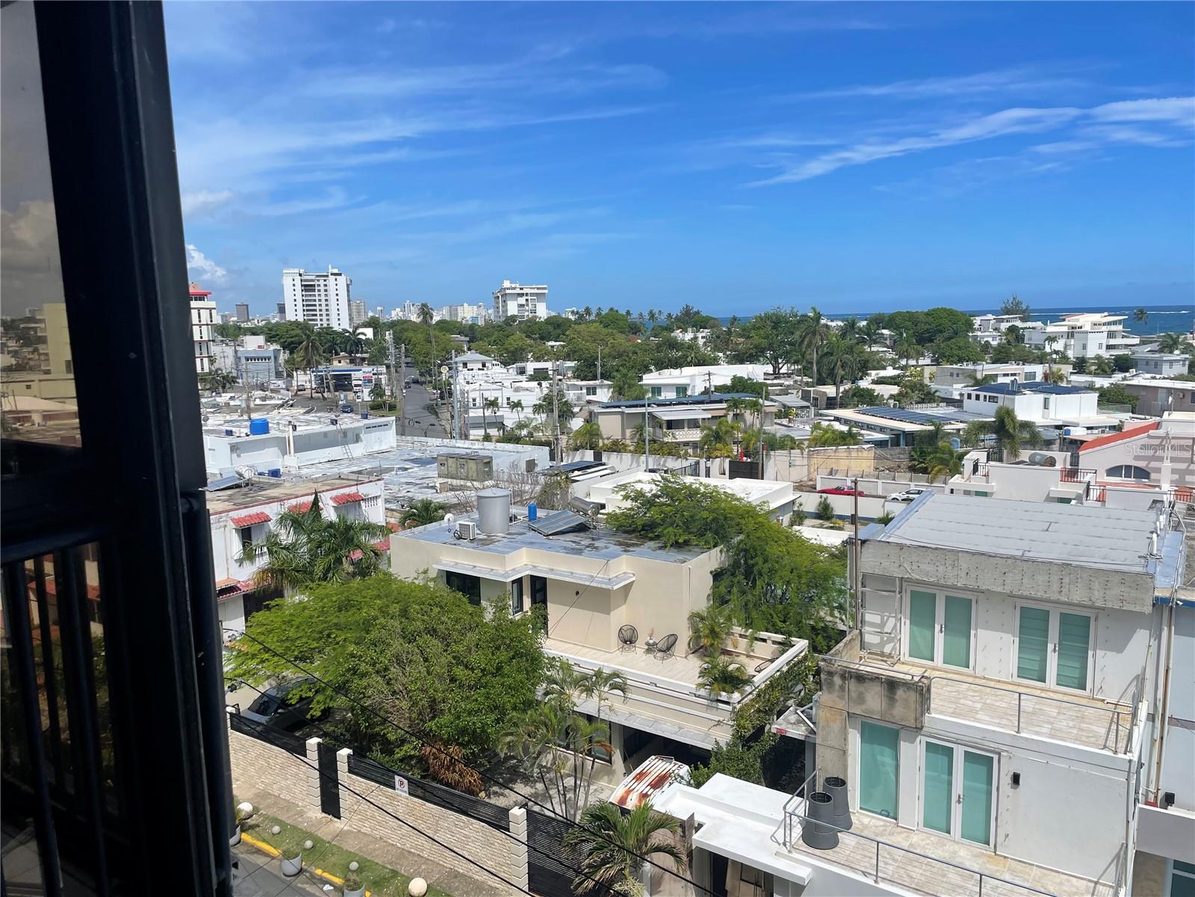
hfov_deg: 67.3
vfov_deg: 53.1
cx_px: 598
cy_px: 448
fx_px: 898
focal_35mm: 26
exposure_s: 1/6135
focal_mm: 4.2
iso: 32
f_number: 1.6
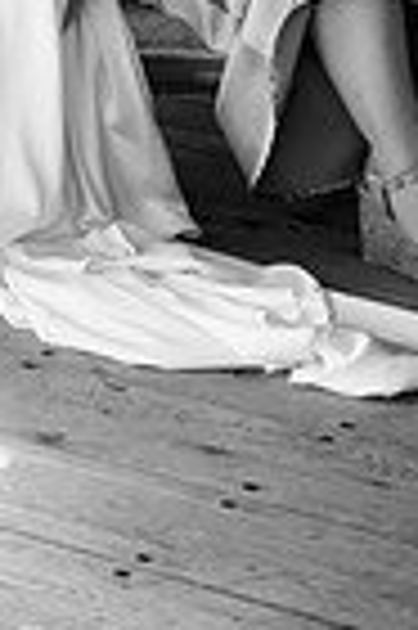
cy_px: -297
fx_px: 2916
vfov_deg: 11.8
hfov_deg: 8.1
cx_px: -81
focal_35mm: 167
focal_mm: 52
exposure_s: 1/100
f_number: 7.1
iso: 400
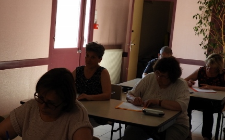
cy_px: 75
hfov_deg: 32.1
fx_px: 386
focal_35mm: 63
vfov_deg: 20.6
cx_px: 69
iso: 160
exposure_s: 1/30
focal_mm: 7.2
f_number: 3.8
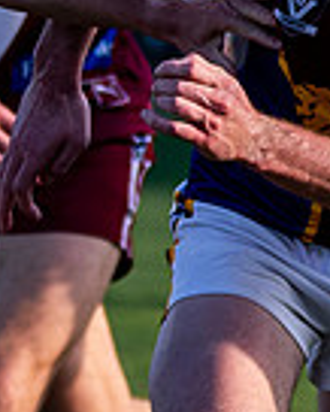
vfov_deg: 2.1
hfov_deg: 1.7
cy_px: 17
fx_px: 11390
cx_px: 512
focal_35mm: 934
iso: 200
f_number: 2.8
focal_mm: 86
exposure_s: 1/1600
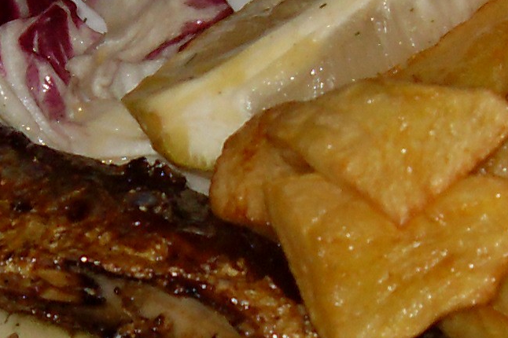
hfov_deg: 11.2
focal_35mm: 184
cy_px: 292
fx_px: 2595
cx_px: 338
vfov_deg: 7.4
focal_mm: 6.3
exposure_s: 1/45
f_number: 2.8
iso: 100
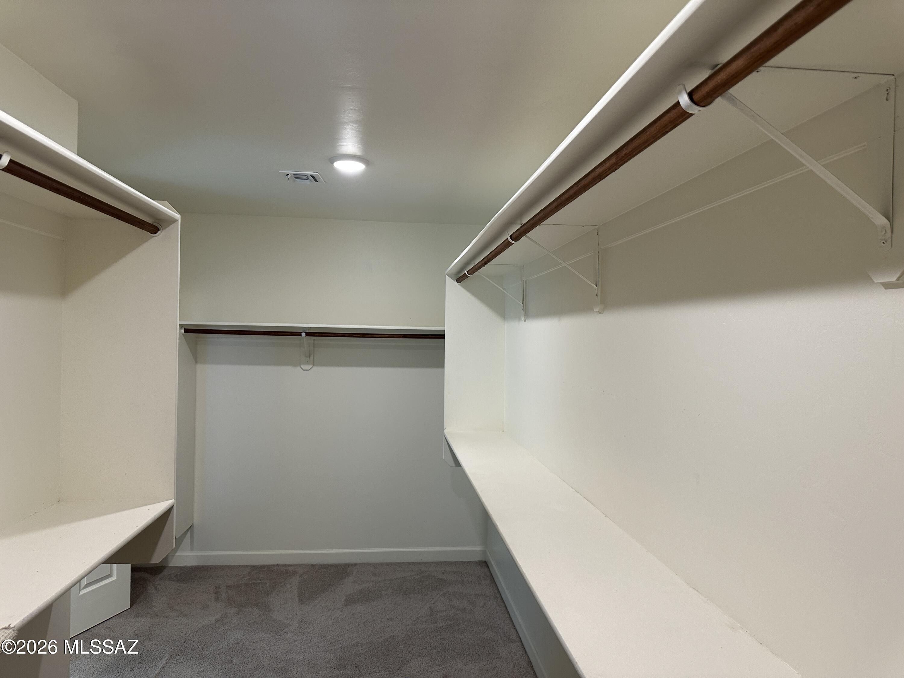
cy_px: 339
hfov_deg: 71.6
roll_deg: -0.9
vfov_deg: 56.8
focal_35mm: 24
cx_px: 452
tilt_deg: +0.6
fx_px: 627
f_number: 1.78
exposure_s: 1/120
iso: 200
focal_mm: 6.86
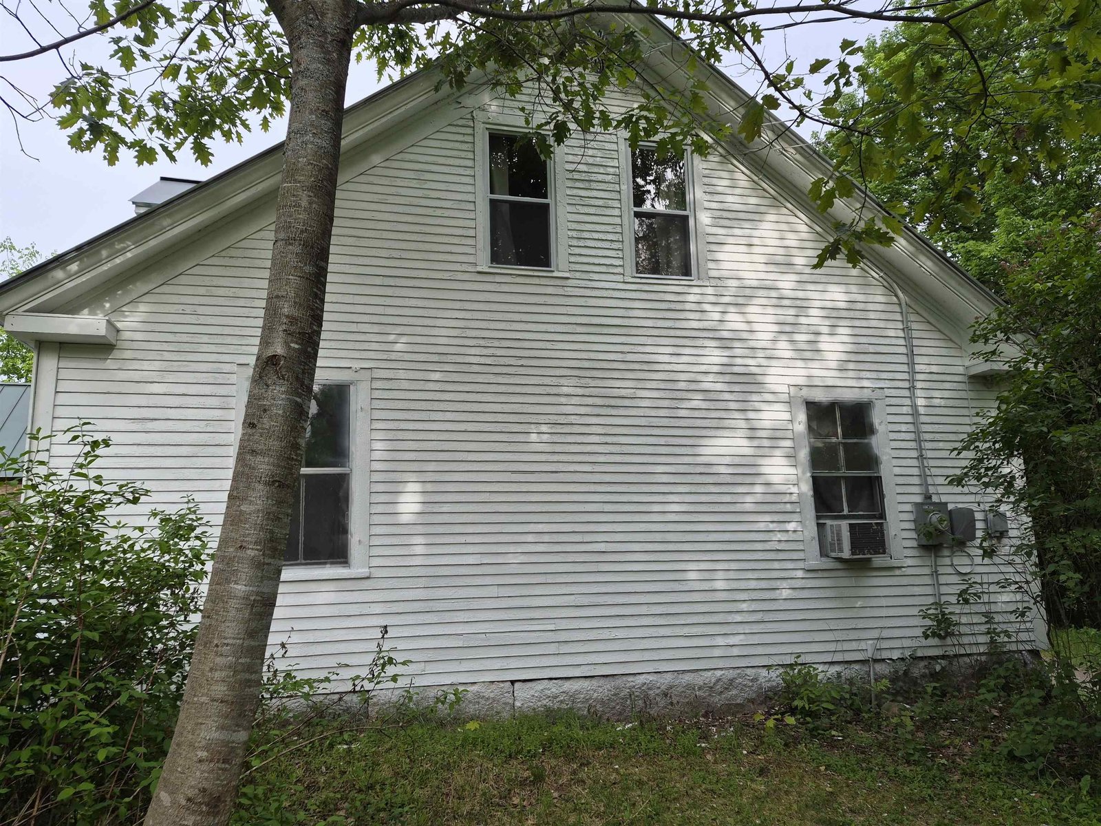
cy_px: 413
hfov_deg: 73.9
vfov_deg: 58.9
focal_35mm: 23
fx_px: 732
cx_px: 550
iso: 80
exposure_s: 1/2256
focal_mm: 5.4
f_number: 1.8
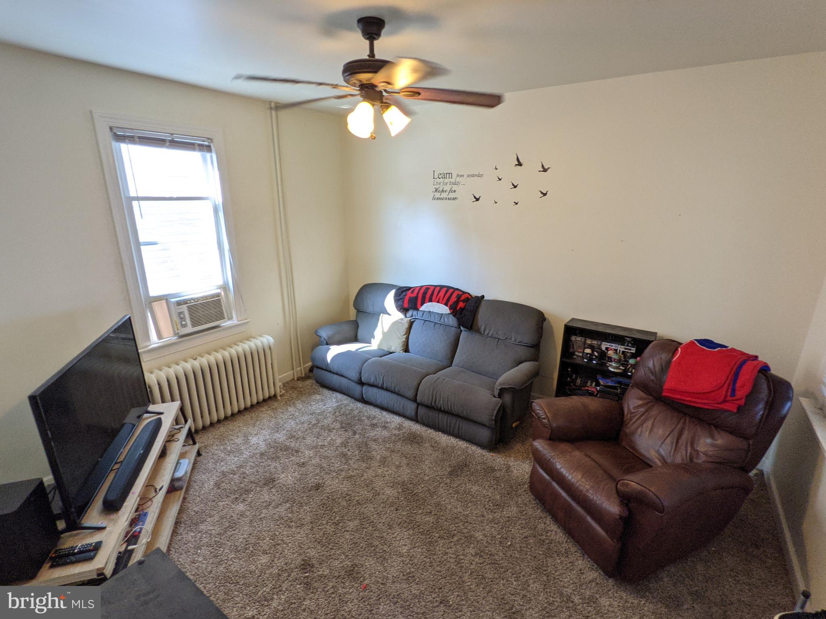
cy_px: 310
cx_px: 413
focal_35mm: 16
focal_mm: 2.22
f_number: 2.2
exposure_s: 1/60
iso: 123
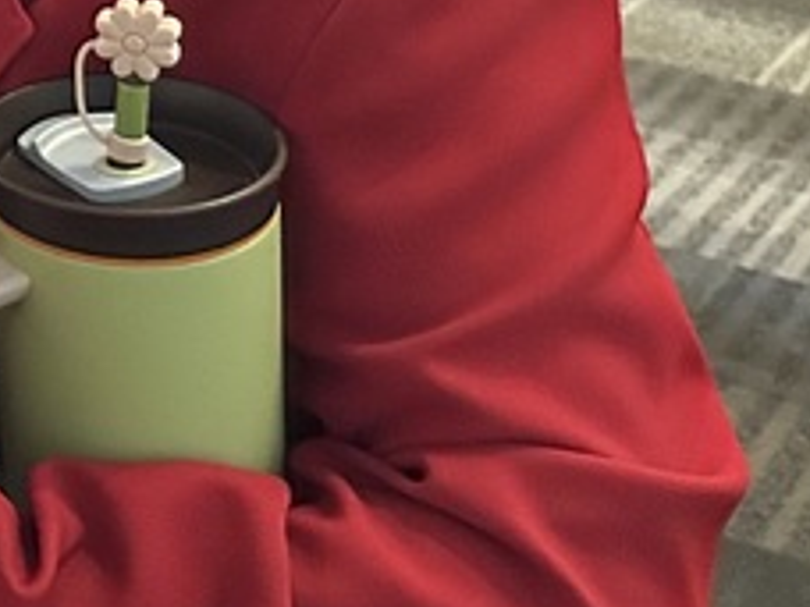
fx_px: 2527
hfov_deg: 15.0
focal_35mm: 108
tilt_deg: -10.1
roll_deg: -1.2
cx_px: -792
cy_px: -376
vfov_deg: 12.8
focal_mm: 6.86
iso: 800
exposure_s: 1/60
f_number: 1.78
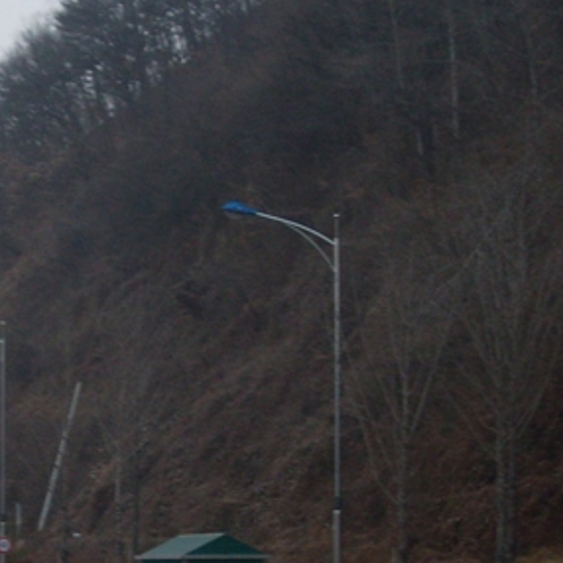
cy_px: 357
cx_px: 65
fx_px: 2190
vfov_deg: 14.6
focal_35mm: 119
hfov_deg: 14.5
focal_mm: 8.7
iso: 80
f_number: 3.3
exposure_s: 1/45
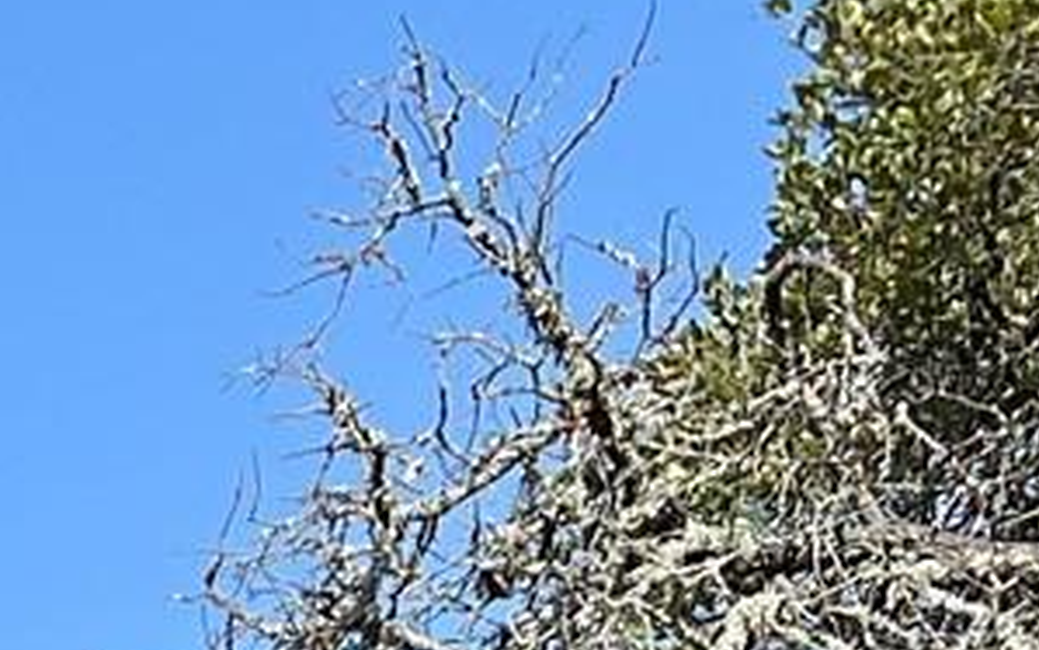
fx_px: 5353
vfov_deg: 6.2
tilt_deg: +2.9
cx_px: -1532
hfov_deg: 9.7
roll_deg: +3.5
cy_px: 2179
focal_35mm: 189
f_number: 1.5
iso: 50
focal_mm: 5.7
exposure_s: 1/3831
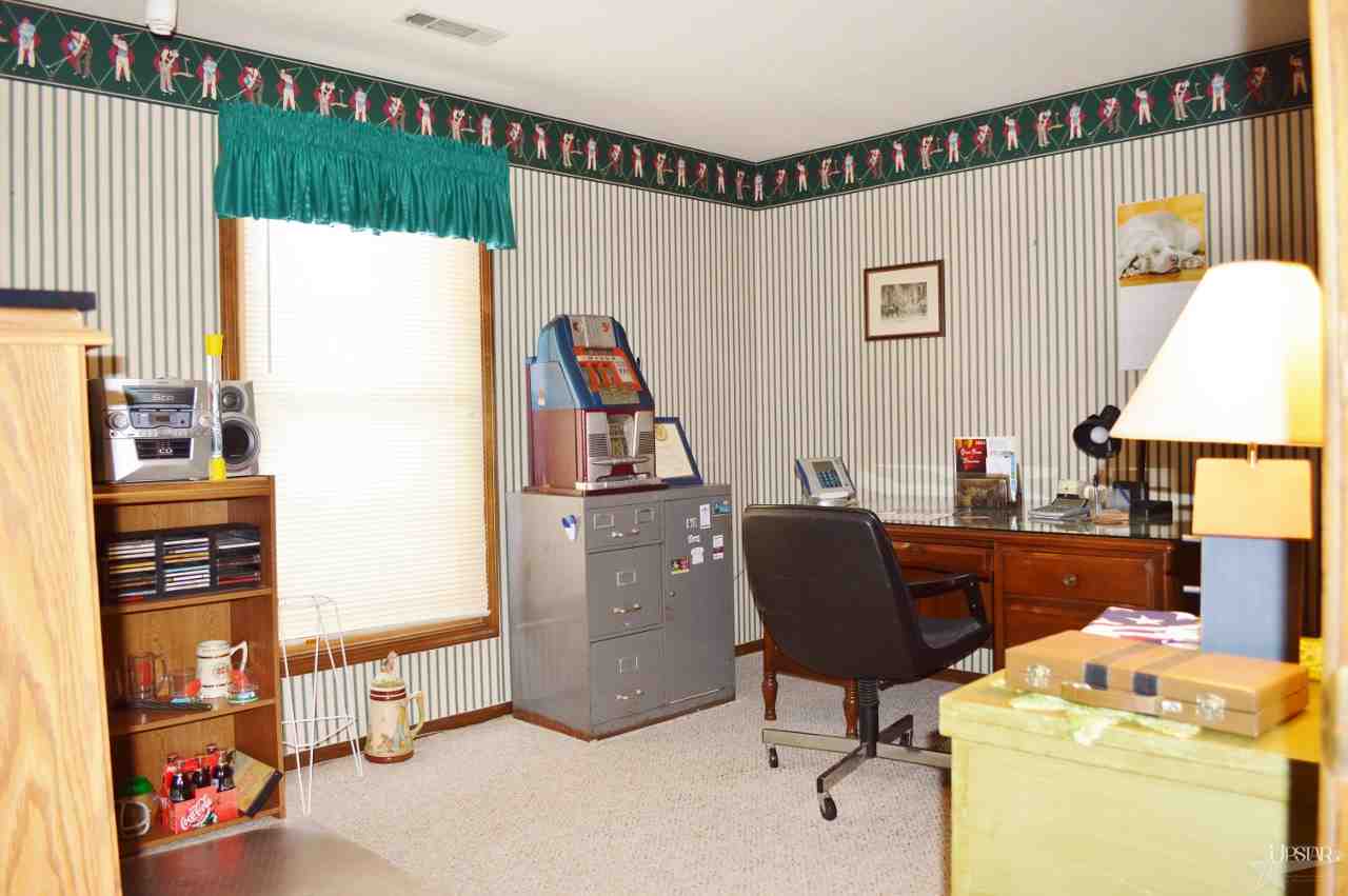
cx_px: 674
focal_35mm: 27
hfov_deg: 67.4
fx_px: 1010
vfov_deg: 47.8
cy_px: 448
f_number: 4
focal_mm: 18
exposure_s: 1/60
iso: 400
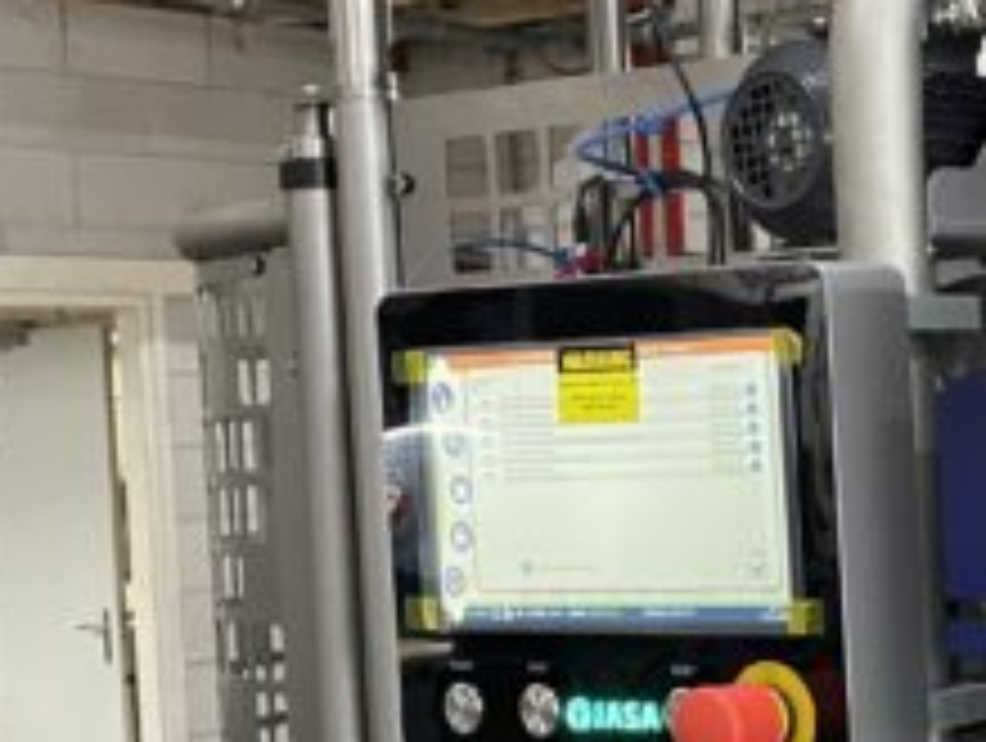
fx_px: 2596
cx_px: 1202
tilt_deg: -3.3
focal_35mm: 91
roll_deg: +1.9
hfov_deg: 20.1
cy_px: 567
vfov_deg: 16.2
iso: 500
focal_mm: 4.2
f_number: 1.6
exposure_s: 1/50
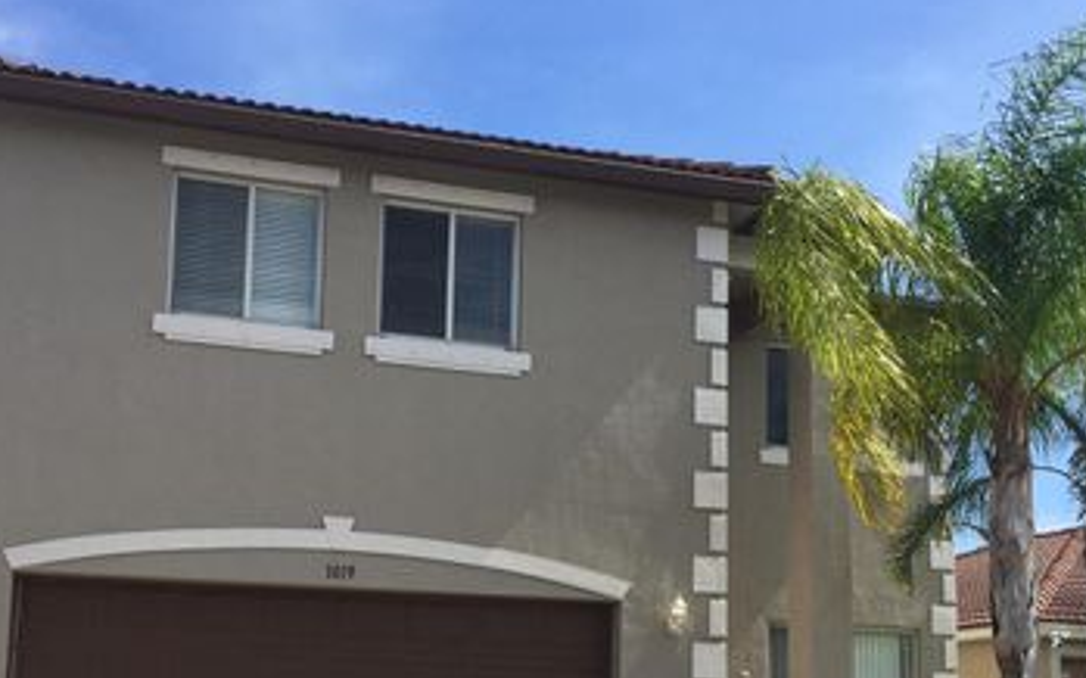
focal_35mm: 44
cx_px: 461
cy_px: 564
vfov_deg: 28.4
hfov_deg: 45.1
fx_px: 1302
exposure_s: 1/1721
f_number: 2.2
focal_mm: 4.15
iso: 32
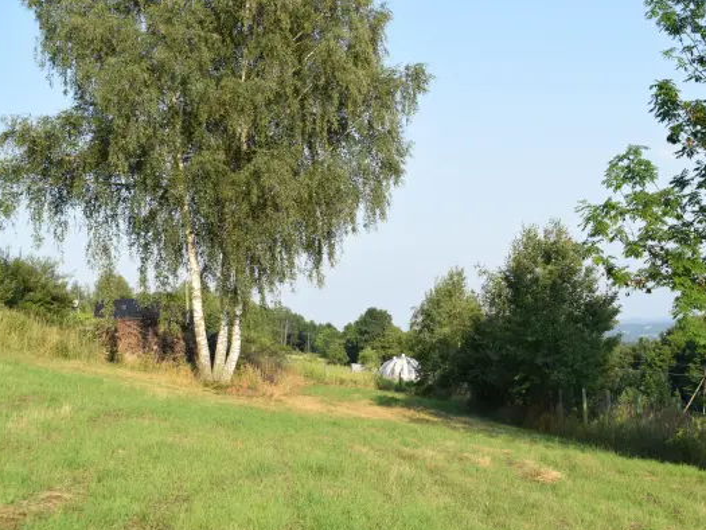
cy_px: 266
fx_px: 1142
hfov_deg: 34.3
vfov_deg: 26.1
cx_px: 367
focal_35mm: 56
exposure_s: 1/250
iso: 200
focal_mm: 34
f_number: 8
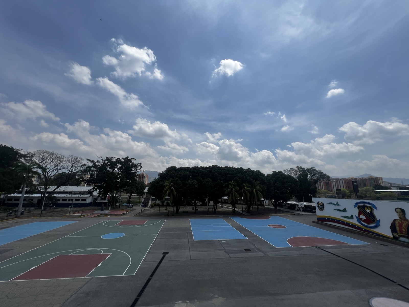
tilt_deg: +11.6
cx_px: 204
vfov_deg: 89.9
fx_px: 154
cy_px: 154
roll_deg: -0.6
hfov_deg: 106.2
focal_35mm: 13
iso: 32
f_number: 1.8
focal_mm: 1.57
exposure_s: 1/3774
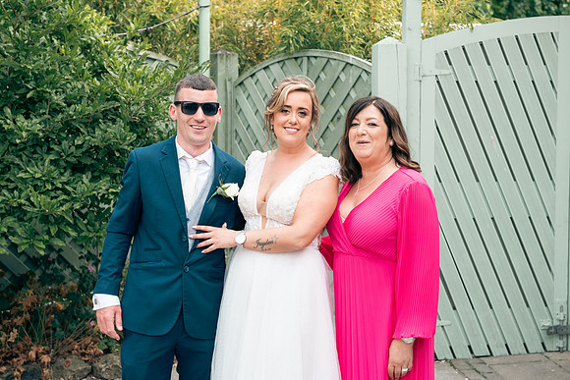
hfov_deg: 32.4
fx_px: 982
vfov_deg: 21.9
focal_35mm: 62
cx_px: 285
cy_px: 190
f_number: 6.3
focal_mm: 62
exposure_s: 1/160
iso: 160
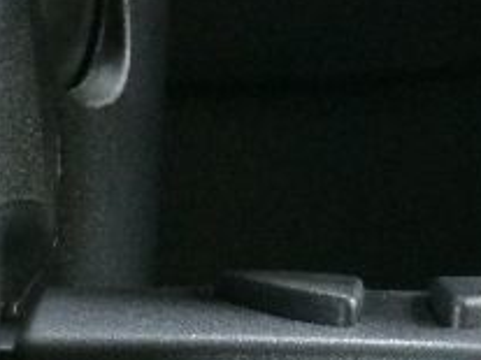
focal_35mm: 126
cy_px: 175
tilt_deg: -28.2
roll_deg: -10.0
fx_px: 1750
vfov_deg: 11.8
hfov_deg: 15.4
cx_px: 444
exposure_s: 1/17
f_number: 2.2
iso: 500
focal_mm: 4.15
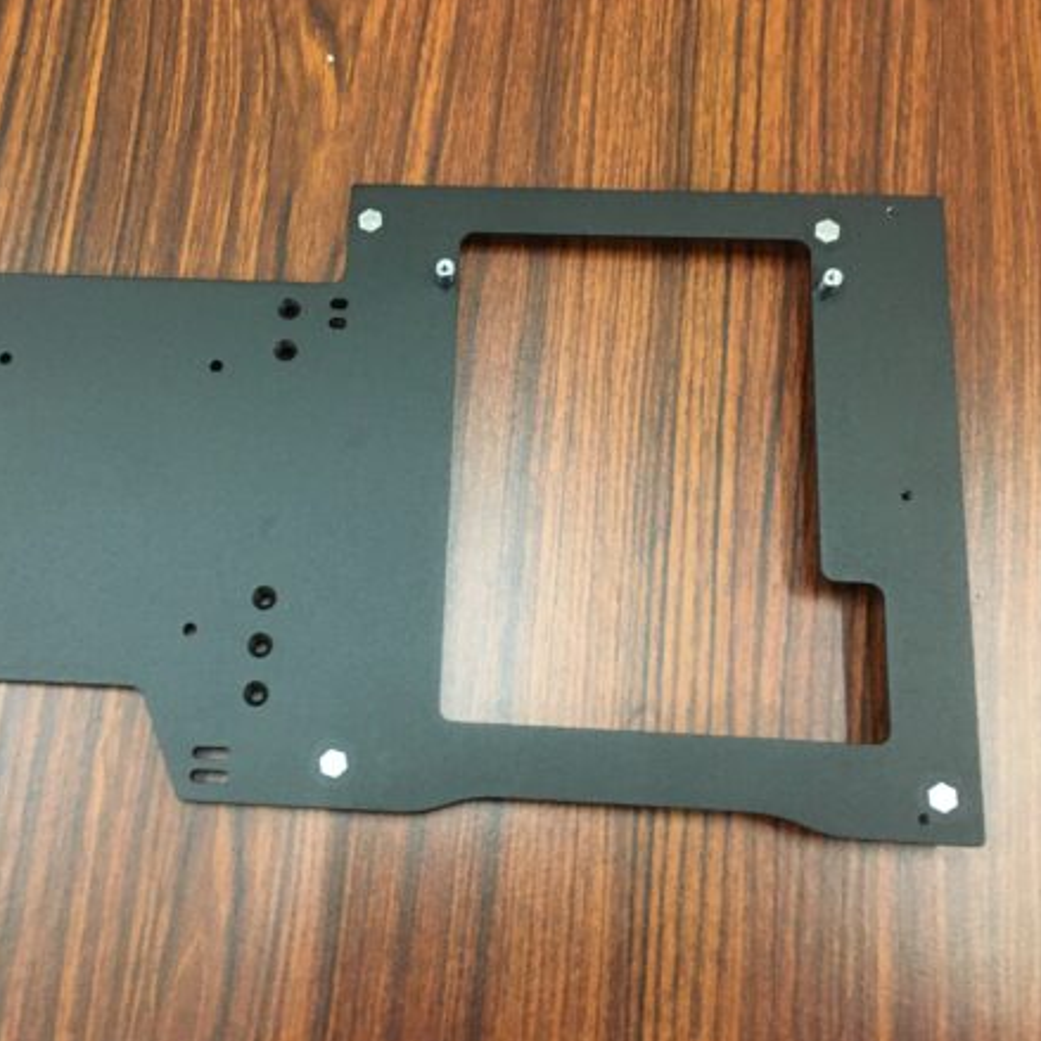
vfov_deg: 47.2
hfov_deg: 46.8
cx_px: 396
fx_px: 1191
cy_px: 512
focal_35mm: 35
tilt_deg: -73.5
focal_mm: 4.15
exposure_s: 1/30
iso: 200
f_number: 2.2
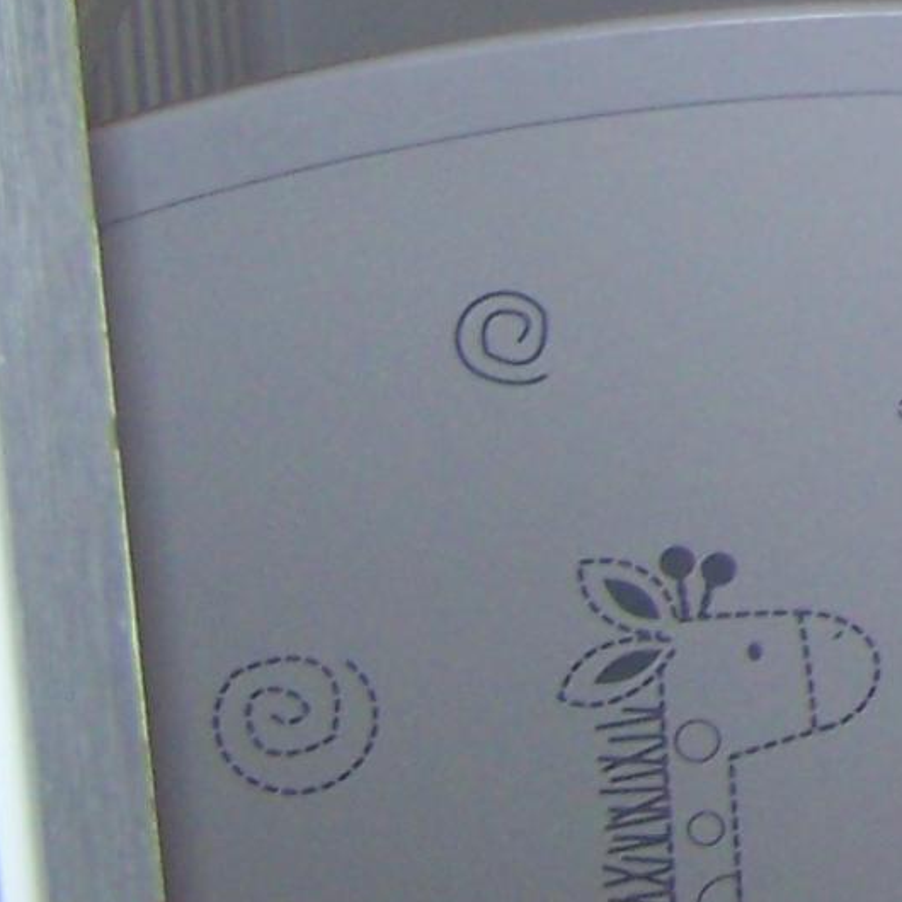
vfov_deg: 8.9
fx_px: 5601
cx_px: 2412
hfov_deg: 8.2
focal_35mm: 190
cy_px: -572
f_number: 2.8
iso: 80
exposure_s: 1/60
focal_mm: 6.3
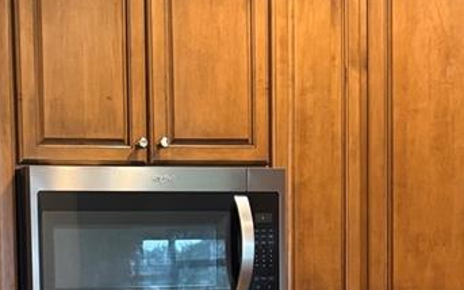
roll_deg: +1.6
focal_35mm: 89
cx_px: 26
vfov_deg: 13.9
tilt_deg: -3.2
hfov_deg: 22.6
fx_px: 1125
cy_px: 415
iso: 400
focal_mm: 6.76
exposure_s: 1/60
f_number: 1.78
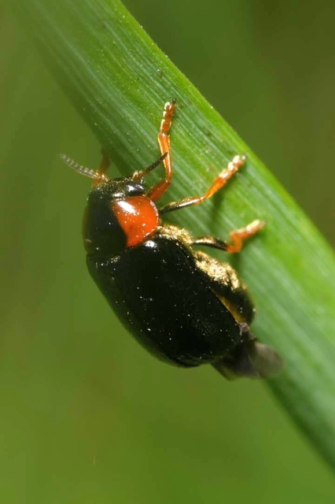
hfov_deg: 8.7
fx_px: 2201
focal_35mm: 158
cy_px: 252
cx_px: 168
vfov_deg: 13.0
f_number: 29
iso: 100
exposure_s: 1/60
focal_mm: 105
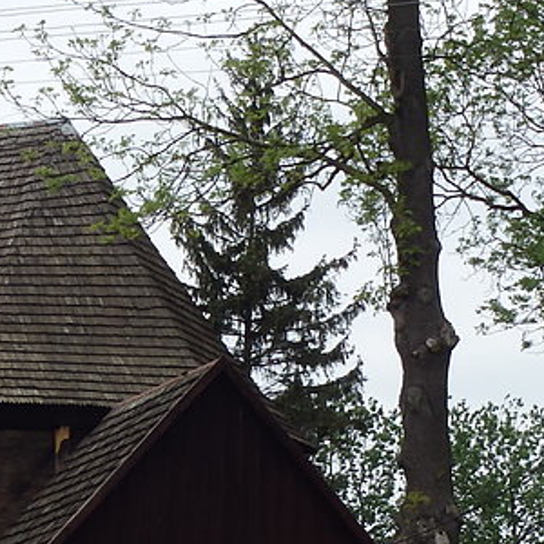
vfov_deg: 14.3
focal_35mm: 122
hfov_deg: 14.2
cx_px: 125
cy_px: 342
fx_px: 2169
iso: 125
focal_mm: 8.3
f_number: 4.9
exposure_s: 1/500
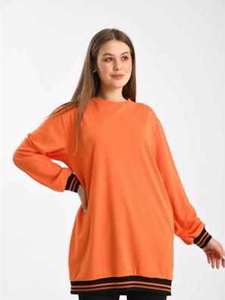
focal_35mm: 68
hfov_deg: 21.6
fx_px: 589
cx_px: 113
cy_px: 158
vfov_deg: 28.5
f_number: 7.1
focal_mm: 62
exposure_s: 1/160
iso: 100
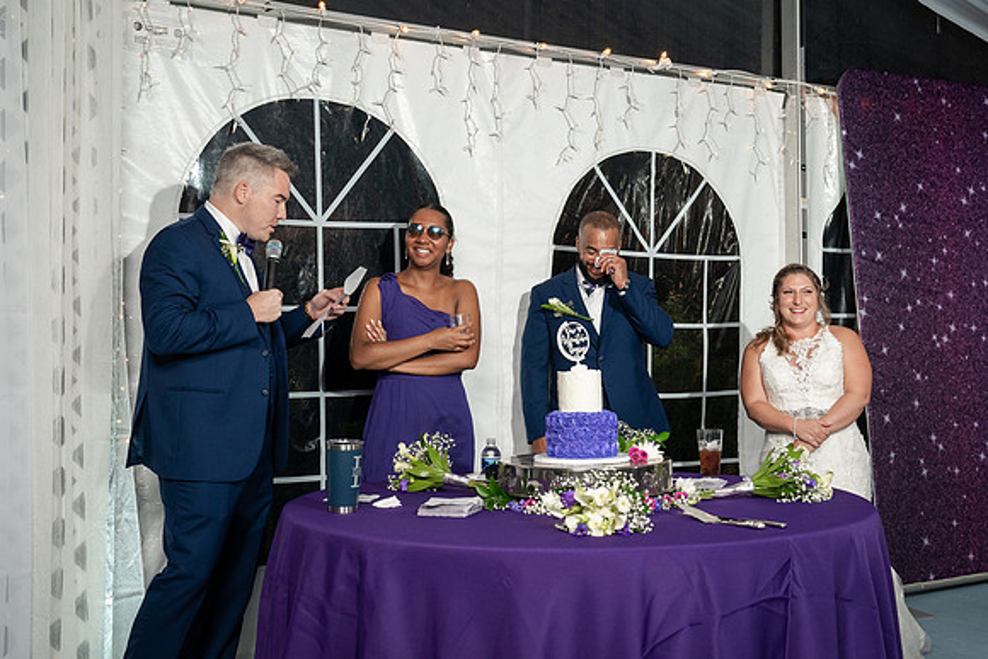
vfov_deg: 33.4
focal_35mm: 40
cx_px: 494
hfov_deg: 48.4
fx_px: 1098
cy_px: 330
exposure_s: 1/200
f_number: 5.6
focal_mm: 40
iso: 1600
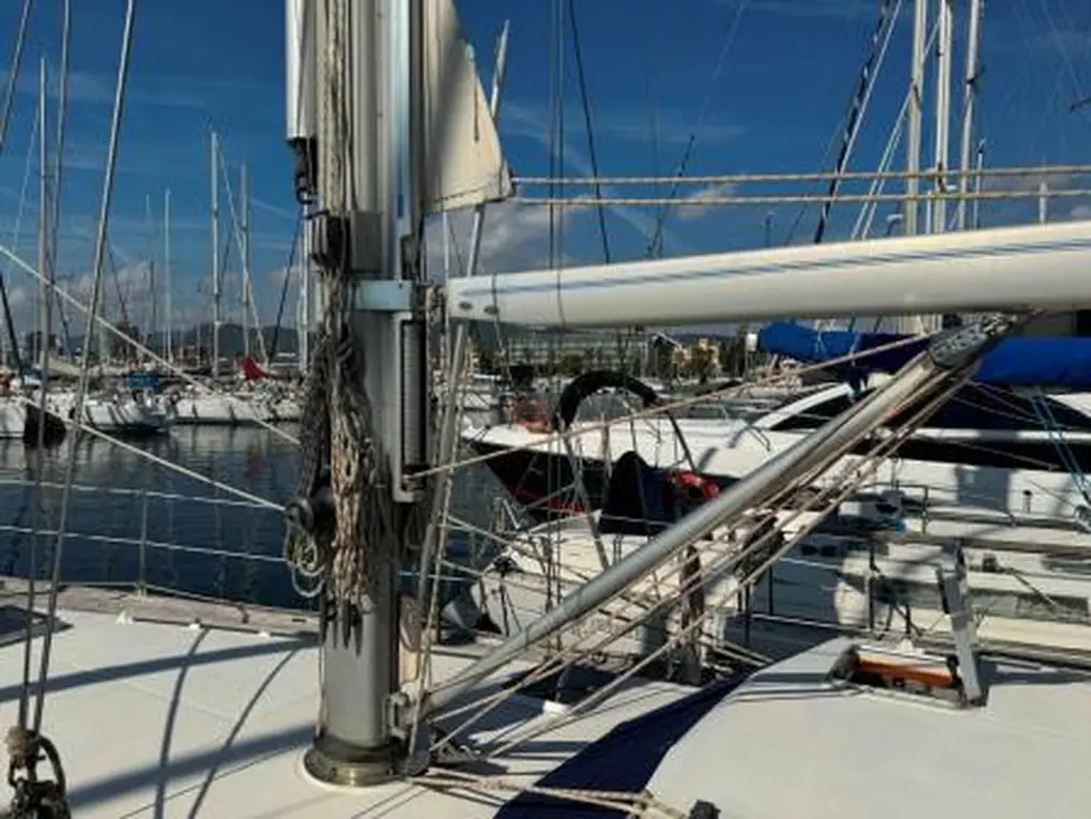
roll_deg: -0.4
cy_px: 410
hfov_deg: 71.6
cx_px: 546
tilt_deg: -3.4
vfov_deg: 56.8
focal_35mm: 24
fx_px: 756
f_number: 1.78
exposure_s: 1/15152
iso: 80
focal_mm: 6.86
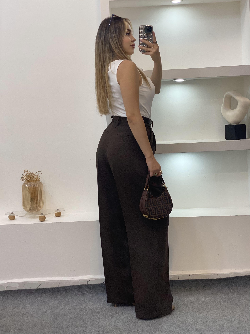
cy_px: 167
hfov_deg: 28.0
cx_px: 125
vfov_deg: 36.8
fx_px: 501
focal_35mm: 52
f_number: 2
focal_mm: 6
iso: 80
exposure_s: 1/100
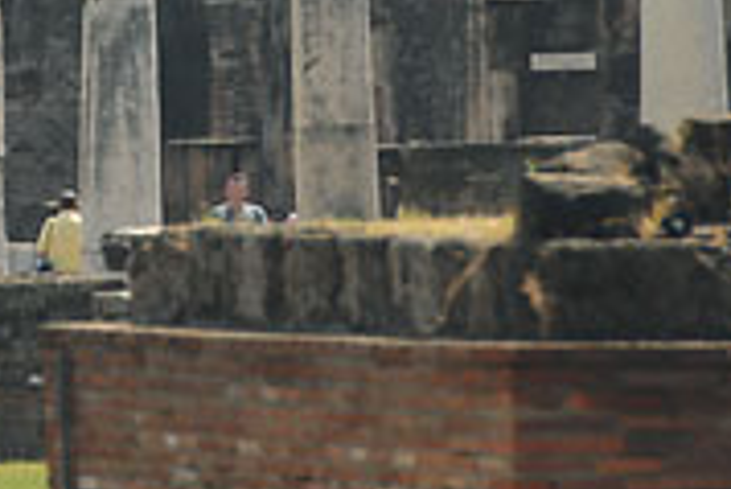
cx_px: 29
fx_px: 13798
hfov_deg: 3.0
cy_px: -212
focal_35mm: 679
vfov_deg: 2.0
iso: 100
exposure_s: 1/160
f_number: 5.6
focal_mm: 130
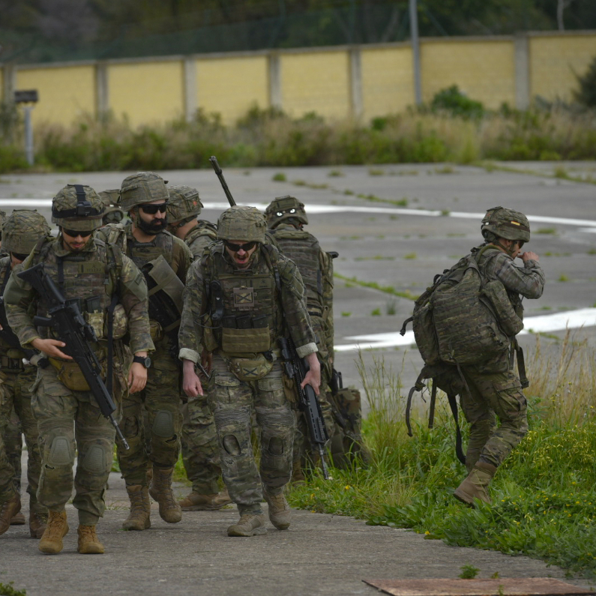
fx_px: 4870
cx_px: 292
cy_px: 297
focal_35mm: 250
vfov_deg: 7.0
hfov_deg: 7.0
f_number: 4.5
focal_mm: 195
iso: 200
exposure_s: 1/800
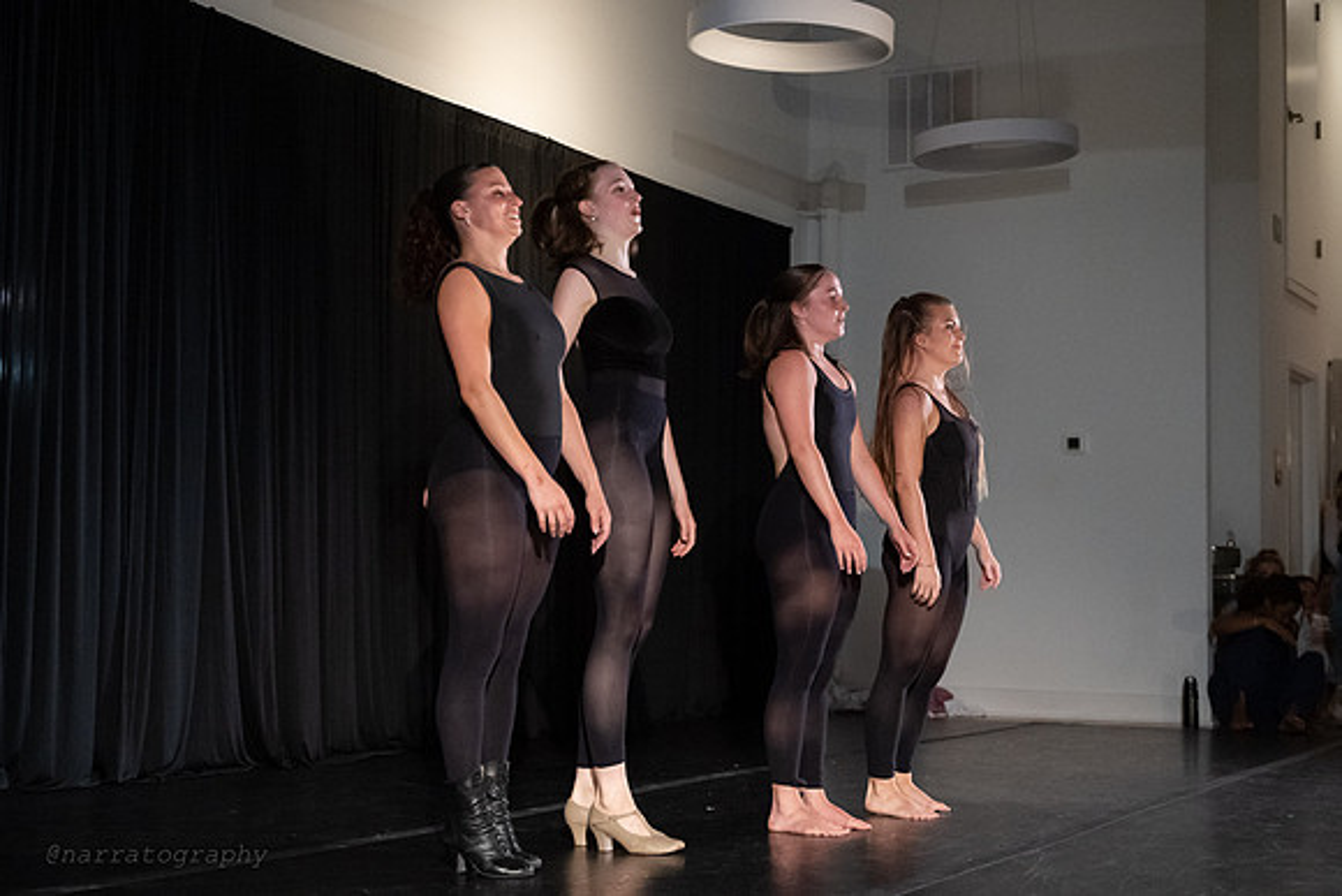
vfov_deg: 23.5
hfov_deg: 34.6
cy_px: 402
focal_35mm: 58
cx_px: 619
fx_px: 2156
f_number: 4
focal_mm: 52
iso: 6400
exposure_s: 1/400
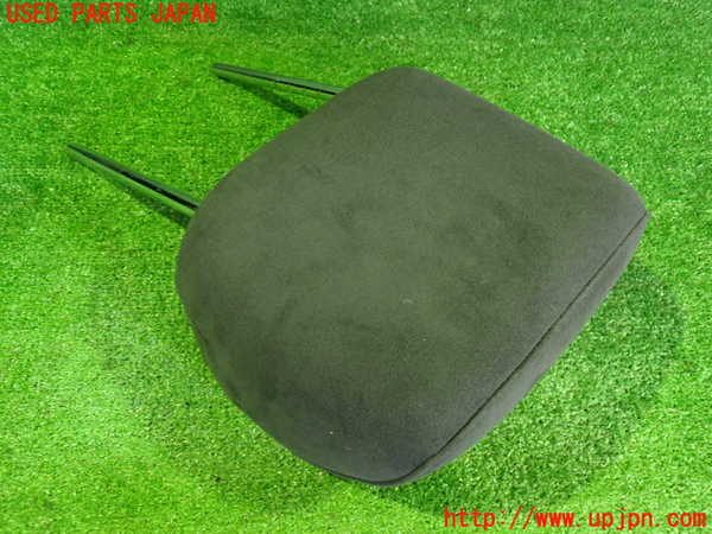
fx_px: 617
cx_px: 356
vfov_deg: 46.8
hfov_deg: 60.0
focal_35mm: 30
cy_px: 267
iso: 800
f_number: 2.3
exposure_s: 1/20
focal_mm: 5.4
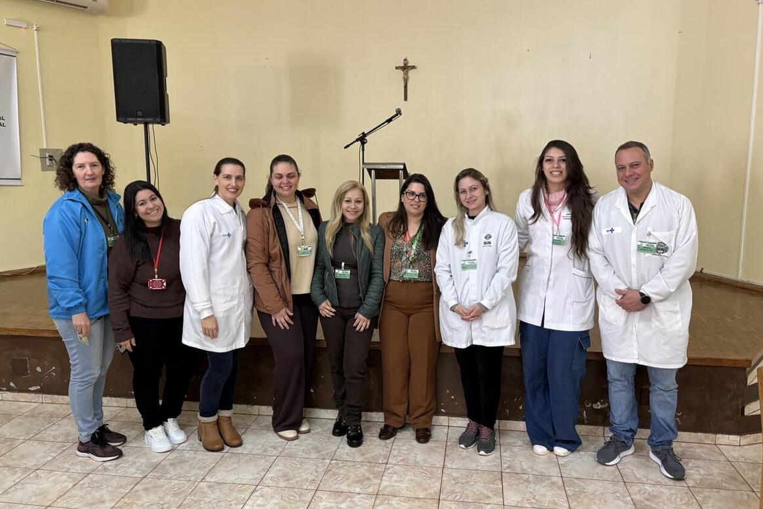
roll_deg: +0.3
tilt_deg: -9.1
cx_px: 394
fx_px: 593
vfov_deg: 46.4
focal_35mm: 28
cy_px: 243
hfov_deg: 65.5
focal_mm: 5.96
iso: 200
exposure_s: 1/60
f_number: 1.6
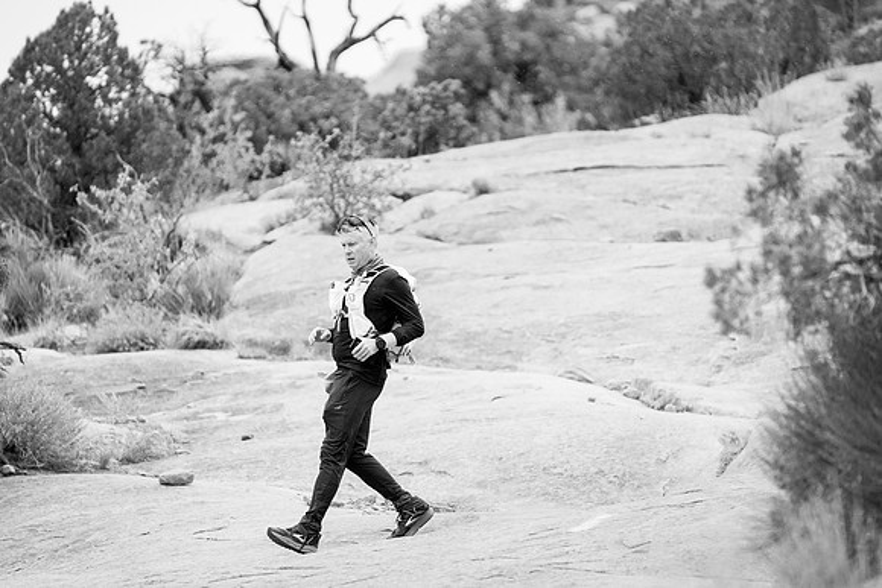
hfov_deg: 10.3
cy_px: 294
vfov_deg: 6.9
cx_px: 441
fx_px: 4901
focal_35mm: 200
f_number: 3.2
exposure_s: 1/2500
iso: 3200
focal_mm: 200
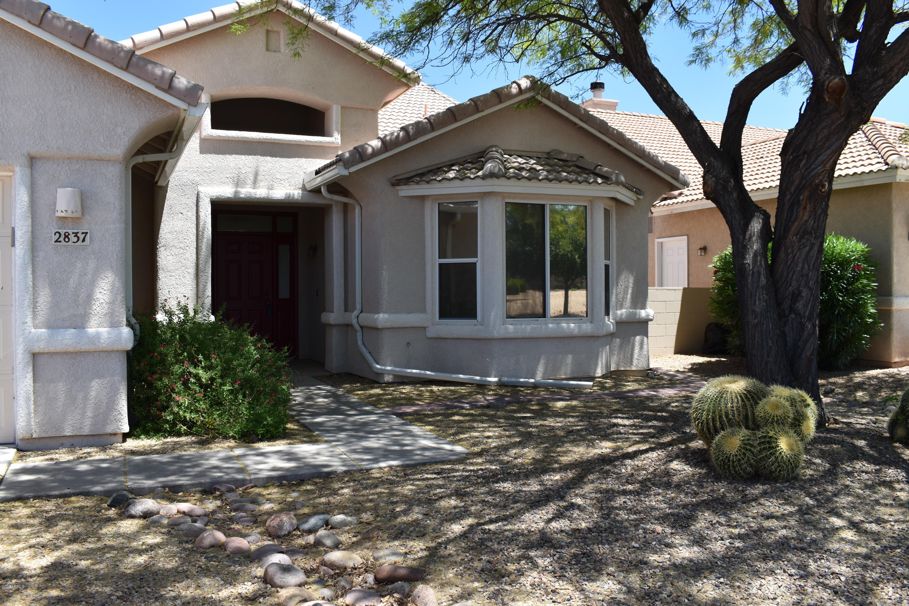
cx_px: 454
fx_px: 795
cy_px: 303
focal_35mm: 32
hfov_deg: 59.5
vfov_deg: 41.7
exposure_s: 1/250
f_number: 8
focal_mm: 21
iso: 160
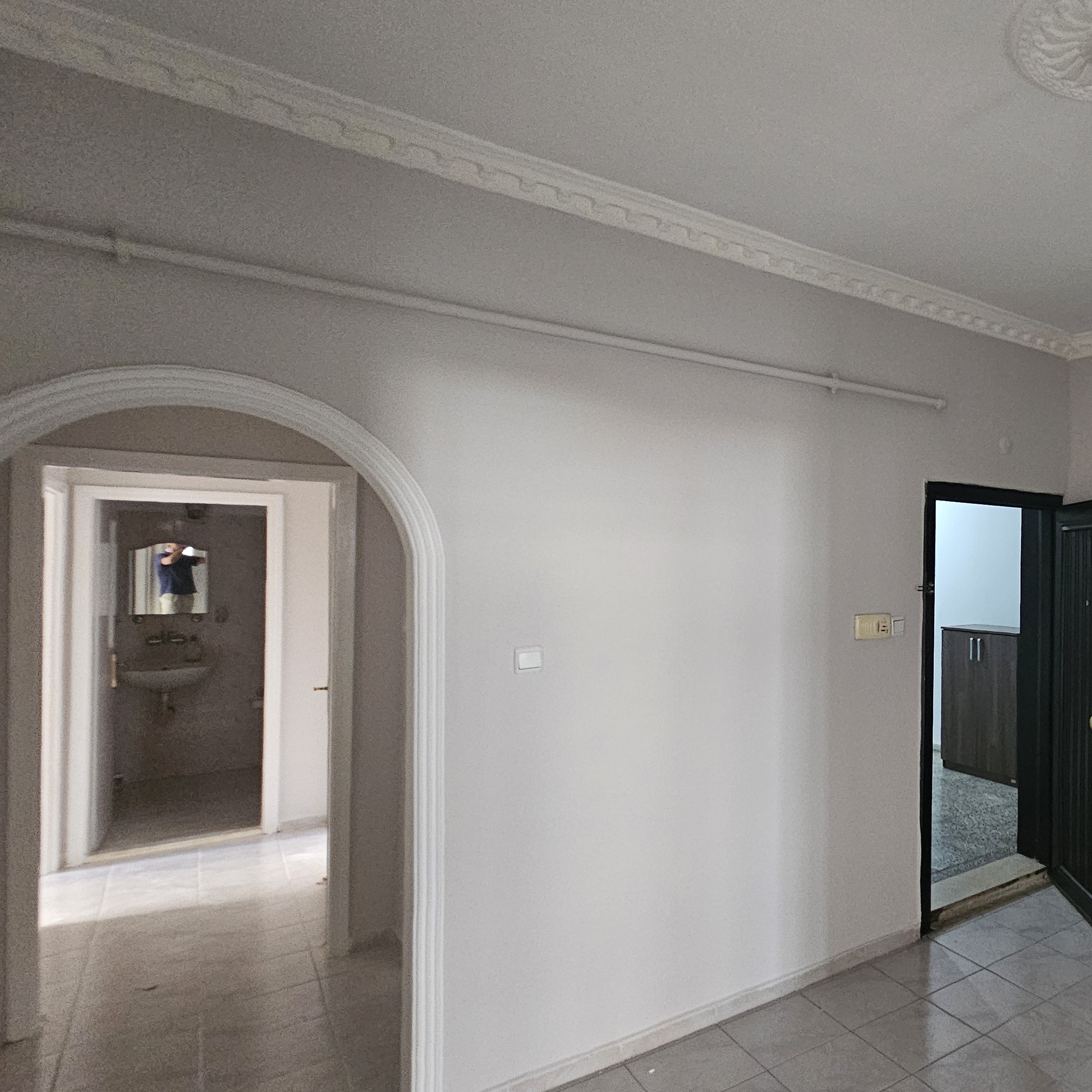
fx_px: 749
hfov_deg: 62.3
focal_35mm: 21
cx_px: 953
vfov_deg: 72.1
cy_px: 546
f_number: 2.2
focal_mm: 2.2
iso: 640
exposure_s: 1/25
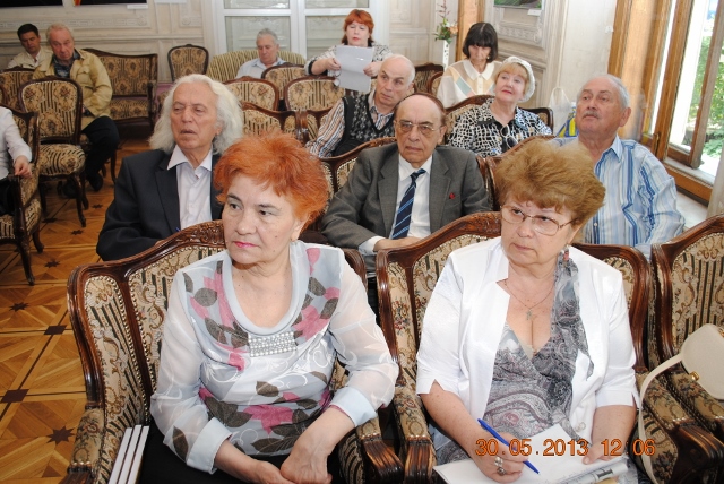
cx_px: 362
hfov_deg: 61.9
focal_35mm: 30
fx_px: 604
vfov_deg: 43.7
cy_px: 242
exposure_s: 1/60
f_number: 4
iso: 200
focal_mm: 20
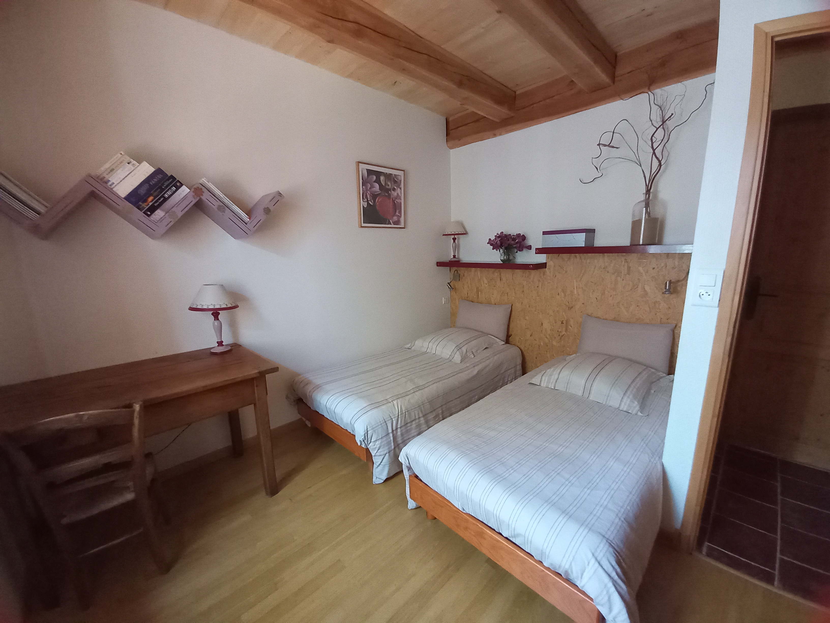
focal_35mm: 13
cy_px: 312
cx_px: 415
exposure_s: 1/14.3
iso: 500
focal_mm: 1.42
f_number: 2.2
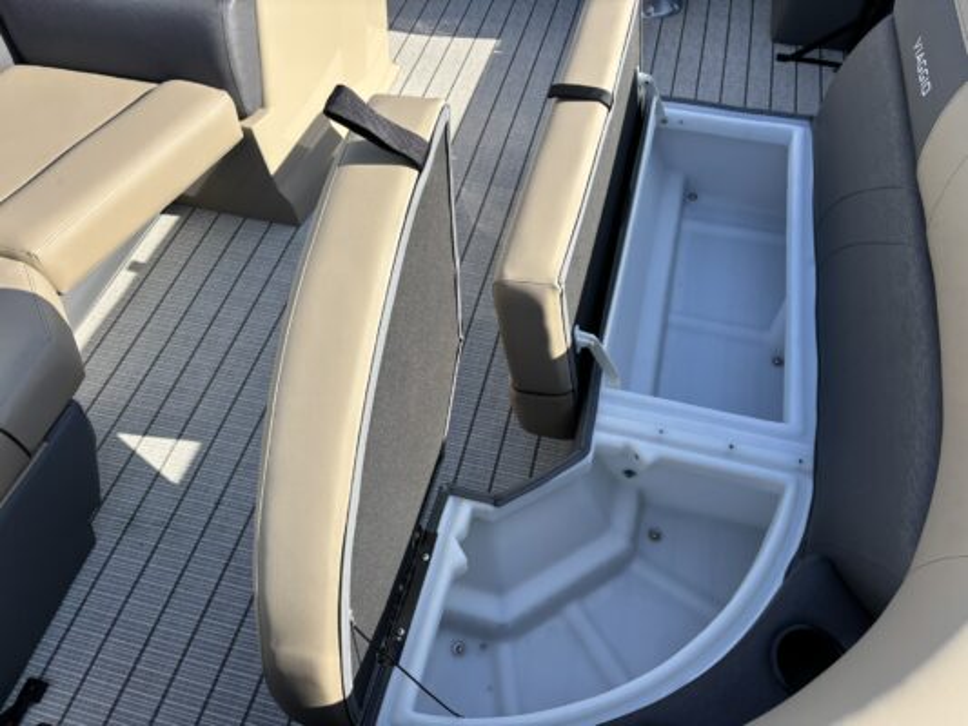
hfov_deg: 67.3
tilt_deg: -52.7
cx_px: 484
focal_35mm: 26
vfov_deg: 53.1
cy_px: 363
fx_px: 727
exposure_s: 1/1152
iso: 50
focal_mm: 5.96
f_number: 1.6
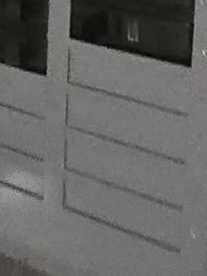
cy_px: -64
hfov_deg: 14.3
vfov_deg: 18.0
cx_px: 77
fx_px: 822
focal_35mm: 103
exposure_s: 1/30
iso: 1250
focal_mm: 2.2
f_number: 2.2
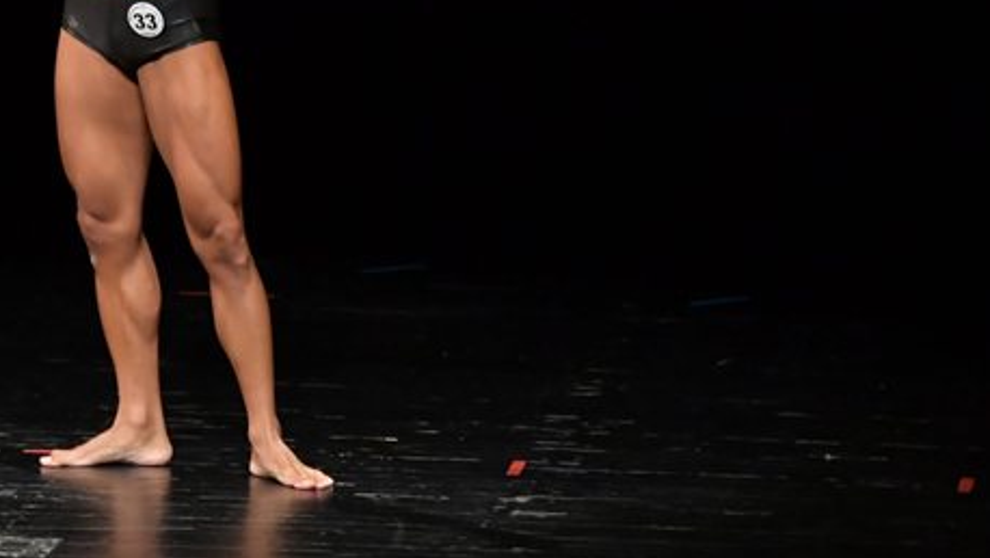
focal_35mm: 452
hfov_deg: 4.8
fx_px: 11870
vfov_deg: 2.7
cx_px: 198
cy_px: 17
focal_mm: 170
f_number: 5.6
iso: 4000
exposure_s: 1/400
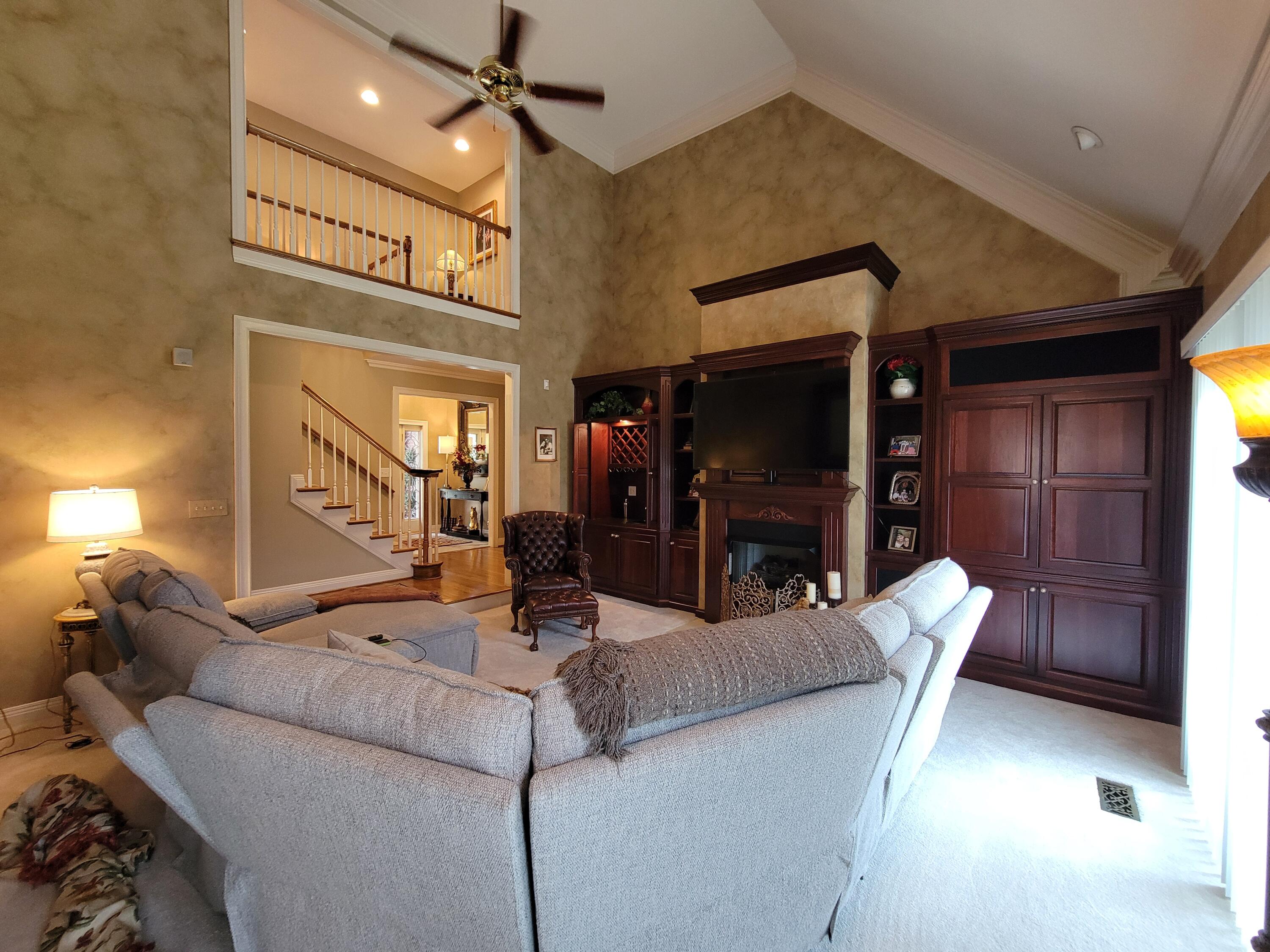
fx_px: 477
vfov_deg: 89.9
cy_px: 476
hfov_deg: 106.2
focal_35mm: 13
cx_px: 635
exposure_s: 1/60
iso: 320
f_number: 2.2
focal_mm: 2.2
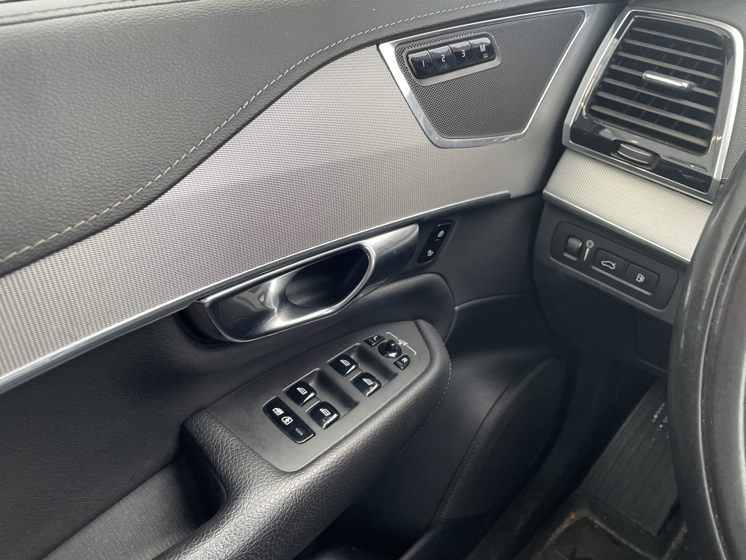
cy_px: 280
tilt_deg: -35.2
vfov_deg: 53.1
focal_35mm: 26
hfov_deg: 67.3
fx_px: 560
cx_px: 373
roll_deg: +0.7
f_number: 1.6
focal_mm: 4.2
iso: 125
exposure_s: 1/104
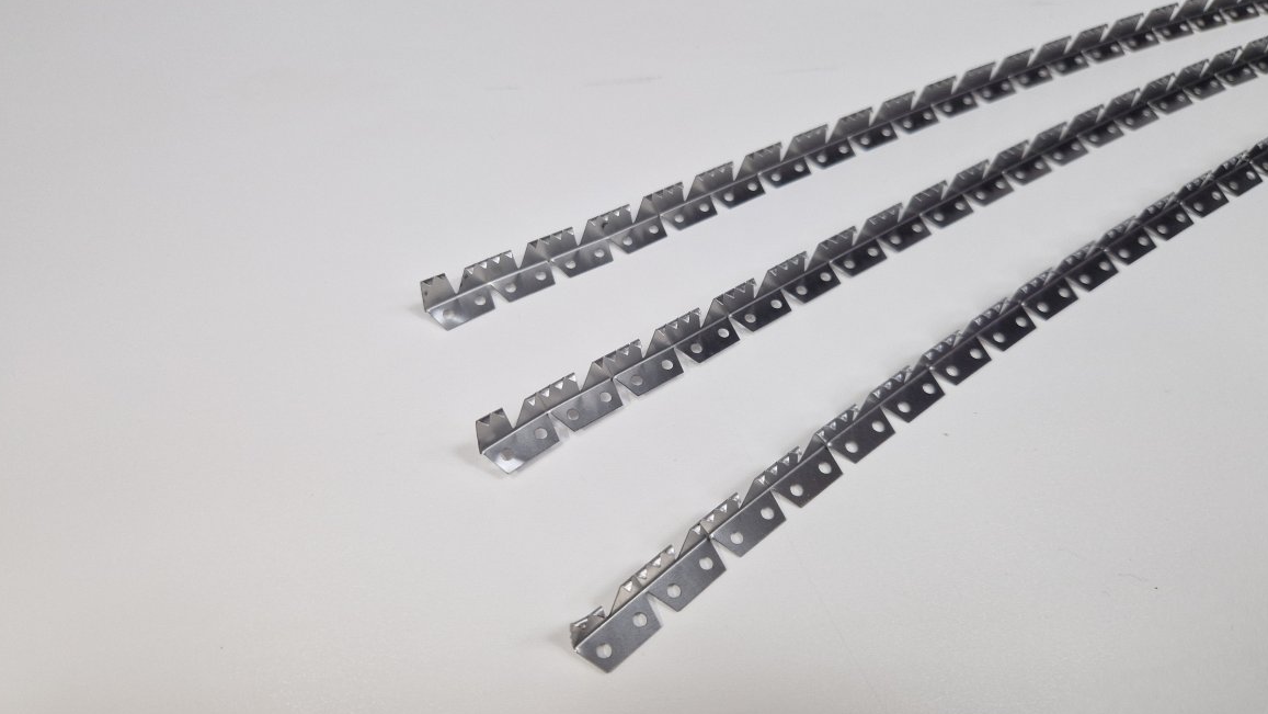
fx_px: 874
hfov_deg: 71.9
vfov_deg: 44.4
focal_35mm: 26
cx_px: 649
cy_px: 377
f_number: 1.8
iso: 50
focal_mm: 5.4
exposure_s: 1/180
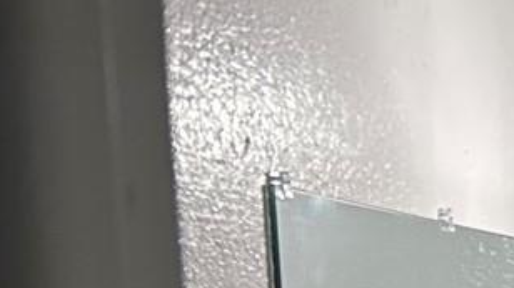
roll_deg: -0.1
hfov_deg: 12.3
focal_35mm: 147
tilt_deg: -9.4
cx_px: 1131
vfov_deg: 7.5
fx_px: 2003
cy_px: 799
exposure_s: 1/60
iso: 64
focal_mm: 5.7
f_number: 1.5
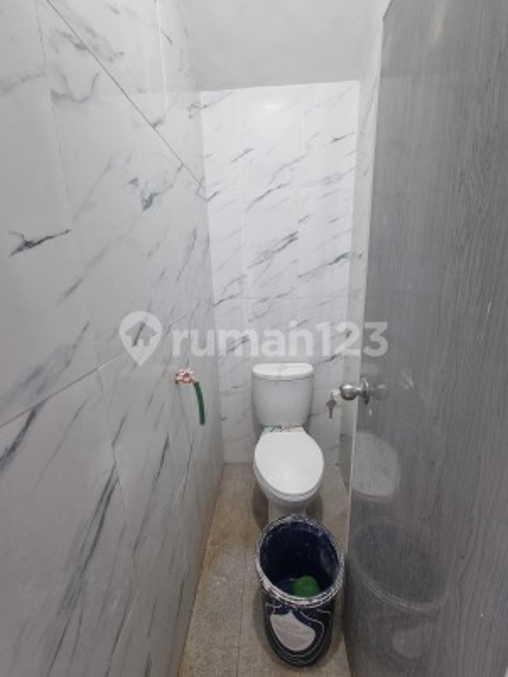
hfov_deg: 89.9
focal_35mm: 13
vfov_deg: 106.2
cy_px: 338
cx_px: 254
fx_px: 254
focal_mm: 2.2
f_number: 2.2
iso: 250
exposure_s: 1/50
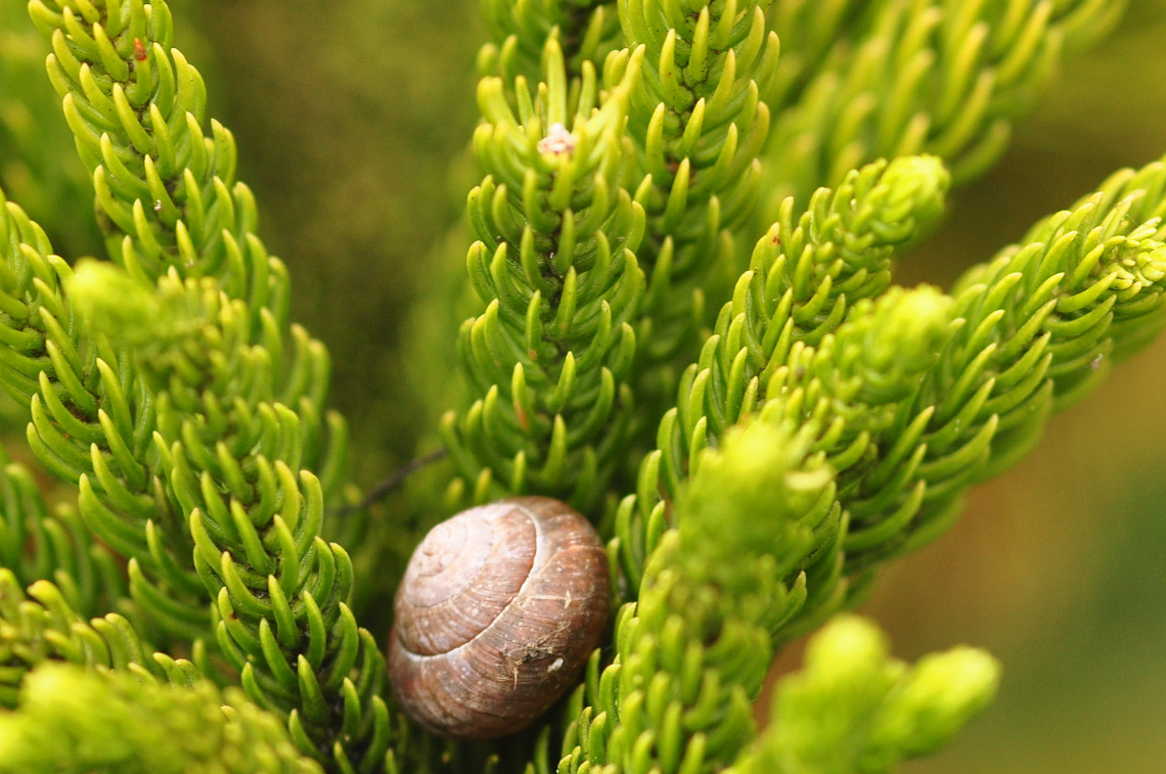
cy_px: 636
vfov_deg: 4.8
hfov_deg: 7.3
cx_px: 539
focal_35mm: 283
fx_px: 9151
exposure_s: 1/320
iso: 320
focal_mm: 105
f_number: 5.6
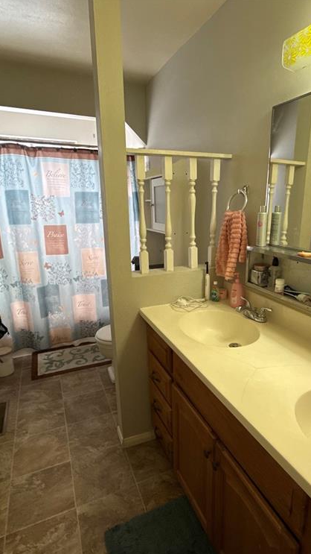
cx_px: 189
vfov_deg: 83.8
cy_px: 283
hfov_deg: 53.2
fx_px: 308
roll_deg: +0.6
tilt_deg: -14.9
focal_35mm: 21
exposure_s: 1/99
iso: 320
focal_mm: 2.22
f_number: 2.2
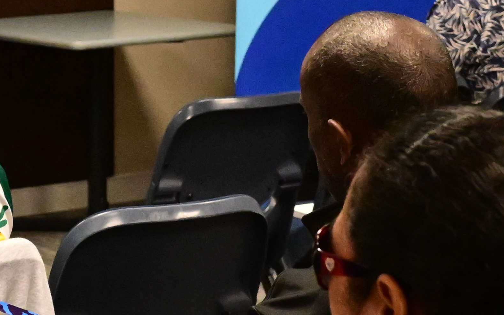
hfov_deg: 11.5
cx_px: 194
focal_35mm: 182
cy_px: 156
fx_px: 2500
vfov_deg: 7.2
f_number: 5
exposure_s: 1/320
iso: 7200
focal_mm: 34
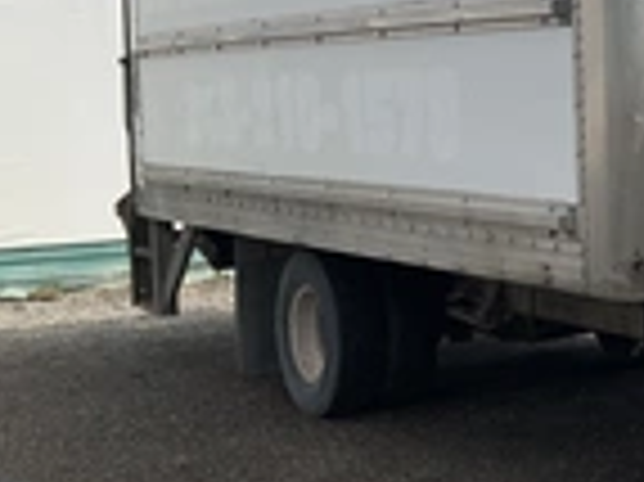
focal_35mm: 81
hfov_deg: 21.3
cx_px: 896
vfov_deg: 18.1
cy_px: 144
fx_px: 1506
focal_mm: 3
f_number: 1.8
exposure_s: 1/2538
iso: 25
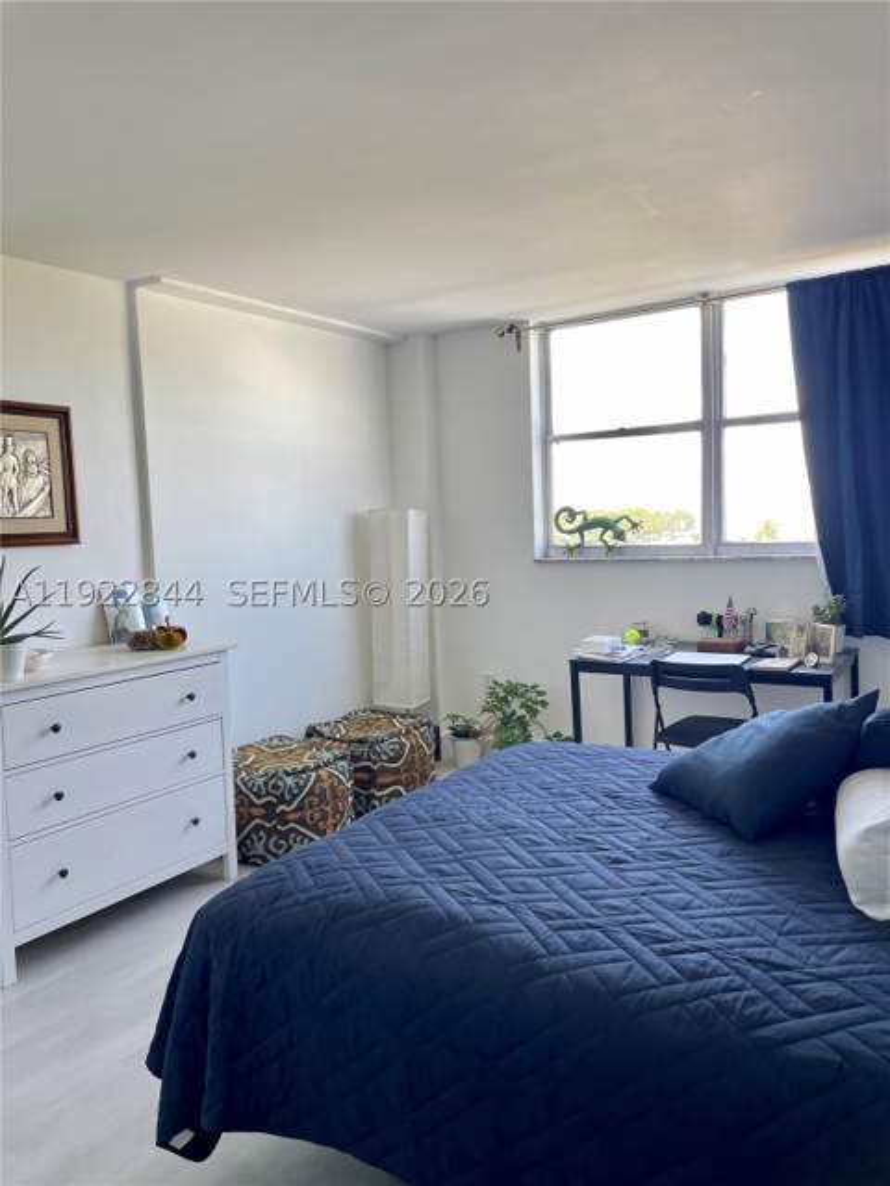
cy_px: 593
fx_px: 891
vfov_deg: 67.3
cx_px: 445
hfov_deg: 53.1
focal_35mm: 26
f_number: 1.6
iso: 40
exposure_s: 1/121
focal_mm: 4.2
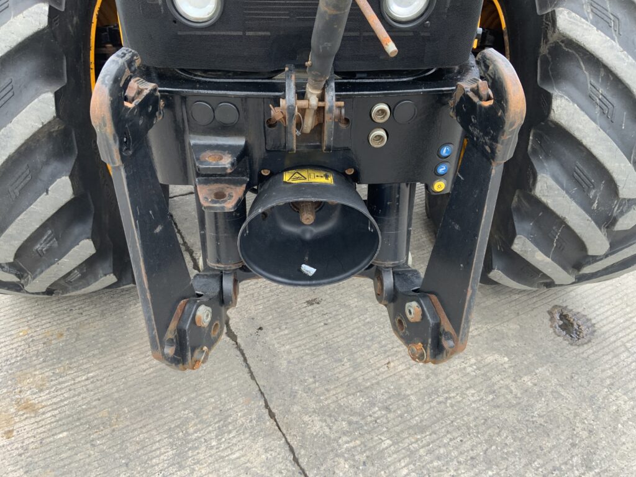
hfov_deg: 61.7
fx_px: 533
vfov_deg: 48.2
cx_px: 318
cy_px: 238
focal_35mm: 29
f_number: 1.8
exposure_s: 1/122
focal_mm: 3
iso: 20
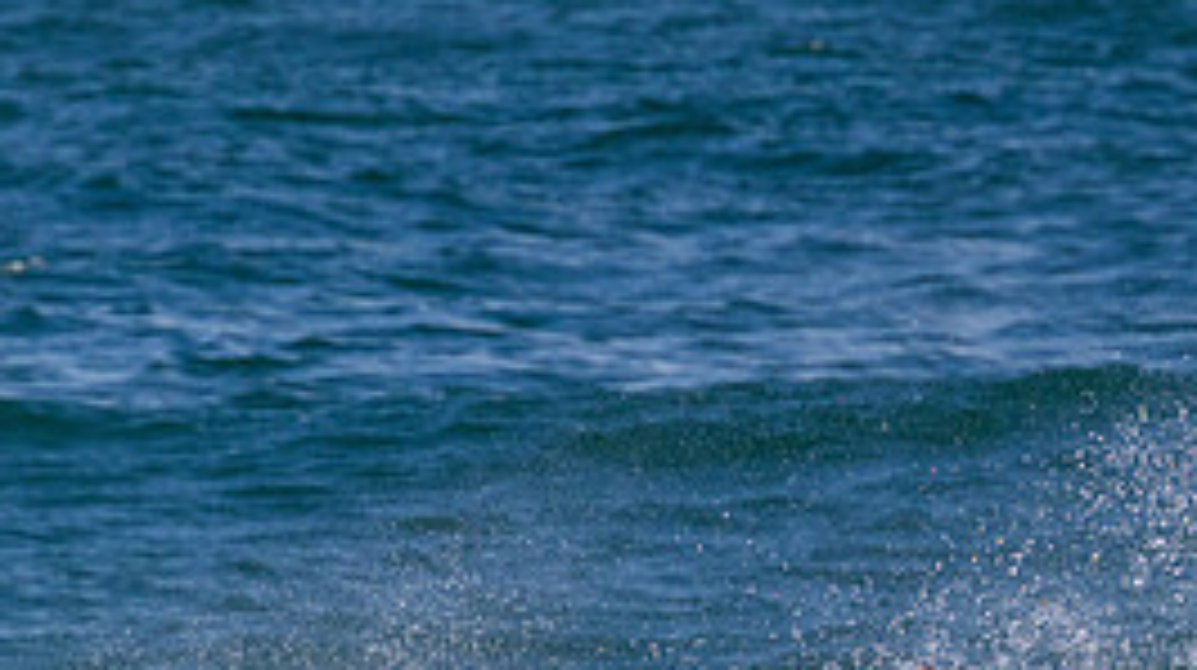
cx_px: 1179
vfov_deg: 0.7
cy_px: 821
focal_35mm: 1830
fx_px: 58025
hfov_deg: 1.2
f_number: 11
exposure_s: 1/2000
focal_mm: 800
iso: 1250
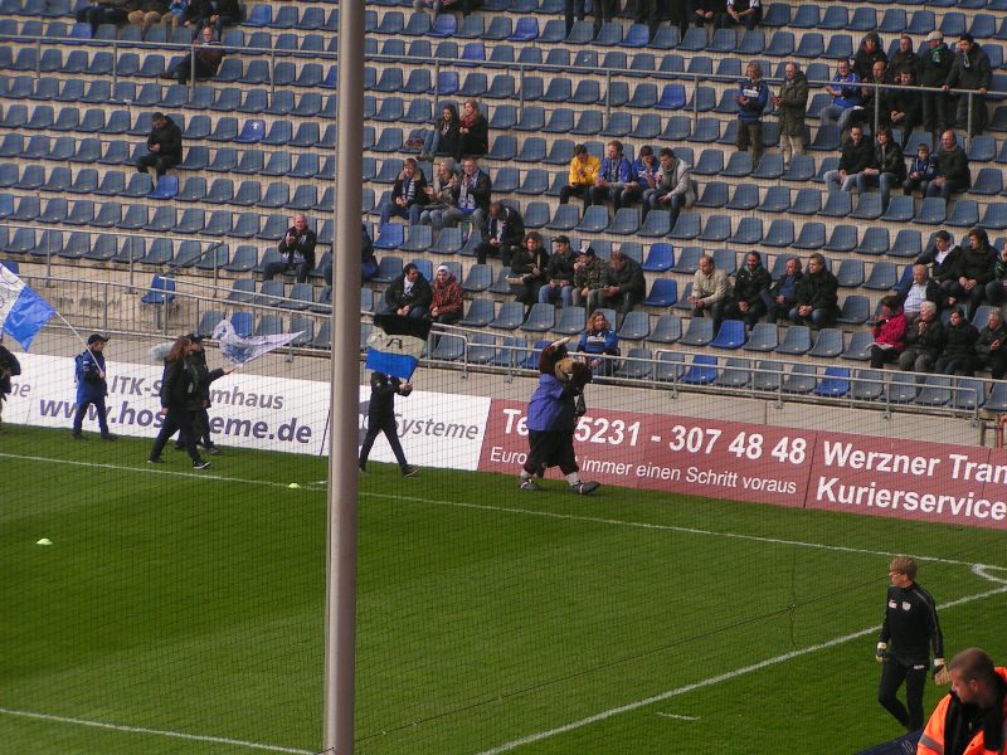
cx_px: 504
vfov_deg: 9.1
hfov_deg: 12.0
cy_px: 378
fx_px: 4771
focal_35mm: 164
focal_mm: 25.1
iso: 50
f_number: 3.5
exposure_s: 1/320
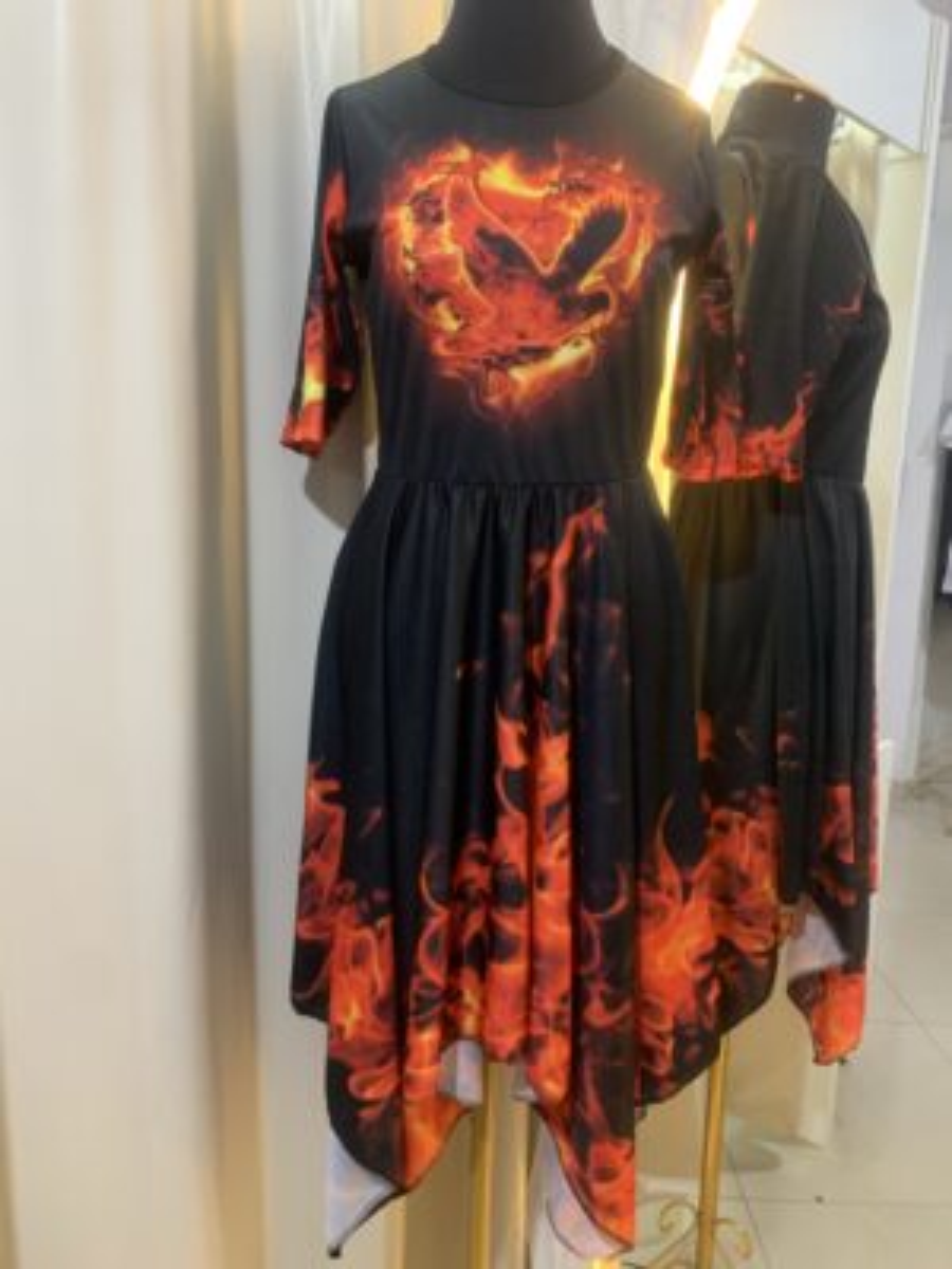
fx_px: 953
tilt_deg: -10.1
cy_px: 634
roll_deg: -1.2
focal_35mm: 26
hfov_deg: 53.1
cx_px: 476
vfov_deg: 67.3
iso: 250
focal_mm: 4.25
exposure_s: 1/40
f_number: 1.8
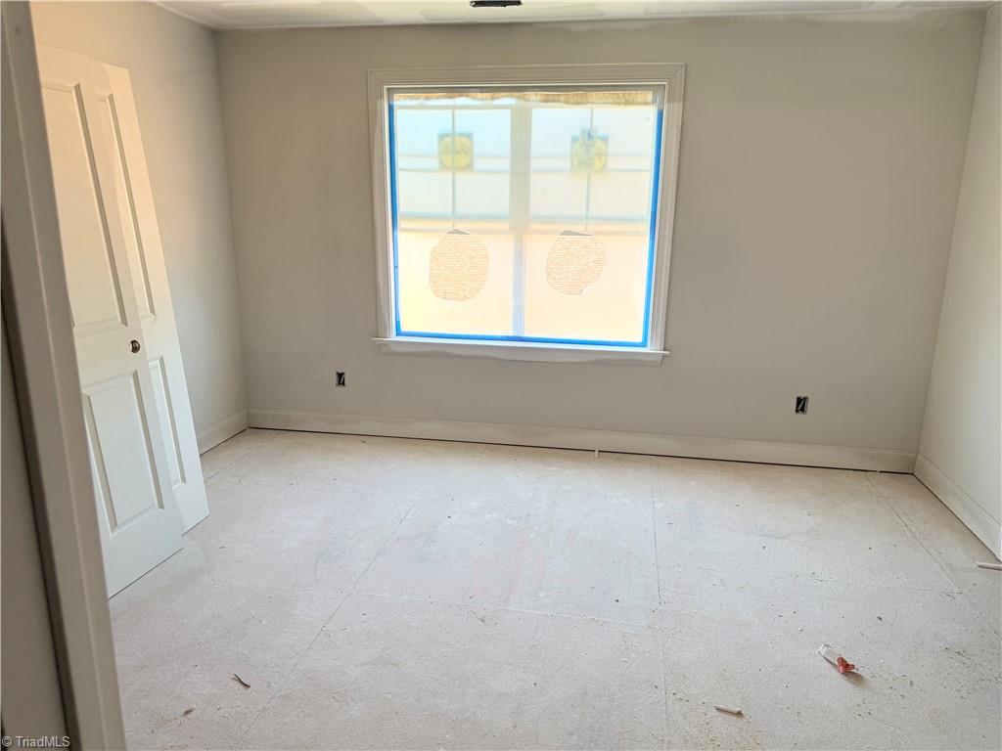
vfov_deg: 56.8
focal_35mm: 24
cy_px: 376
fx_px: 695
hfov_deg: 71.6
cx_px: 501
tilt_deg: -13.4
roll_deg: -0.5
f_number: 1.78
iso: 100
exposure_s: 1/235
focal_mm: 6.76
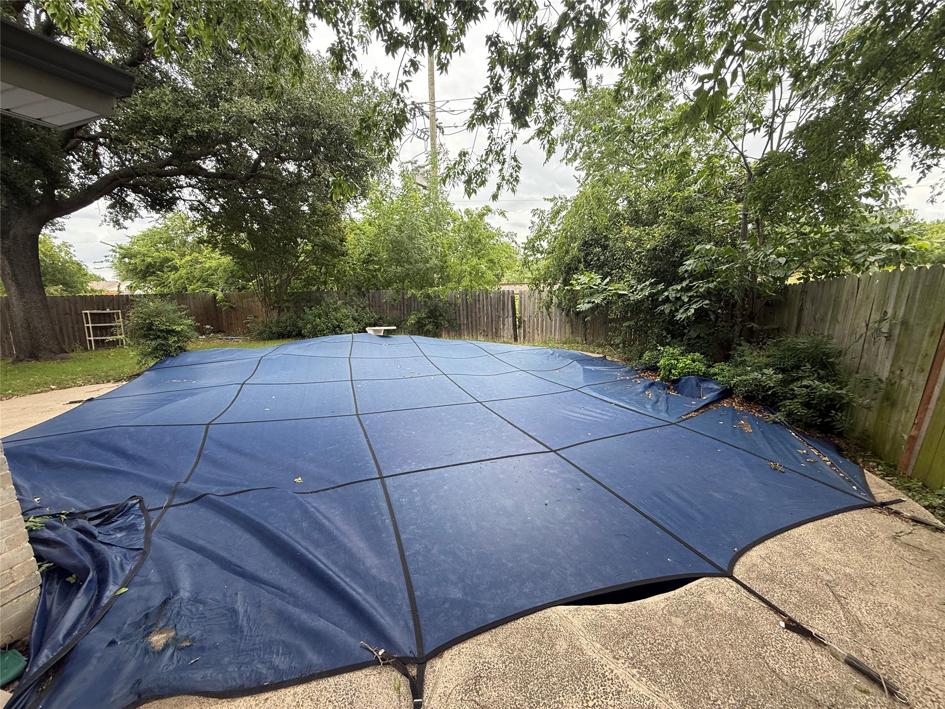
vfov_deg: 85.7
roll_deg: +1.7
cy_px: 354
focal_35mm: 14
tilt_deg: -8.4
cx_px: 472
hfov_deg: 102.1
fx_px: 382
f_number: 2.2
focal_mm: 2.22
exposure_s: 1/388
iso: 64
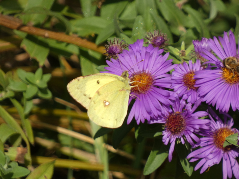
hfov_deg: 1.7
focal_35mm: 1200
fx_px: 8286
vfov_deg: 1.2
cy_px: 90
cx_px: 120
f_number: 5.9
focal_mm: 215
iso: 80
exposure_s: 1/160
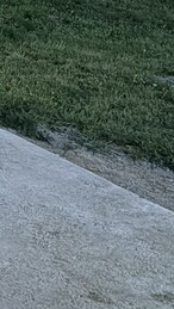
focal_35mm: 112
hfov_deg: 9.7
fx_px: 917
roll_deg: +0.2
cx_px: -230
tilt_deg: +1.8
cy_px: -130
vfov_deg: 17.5
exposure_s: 1/20
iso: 1000
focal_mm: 5.96
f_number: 1.6
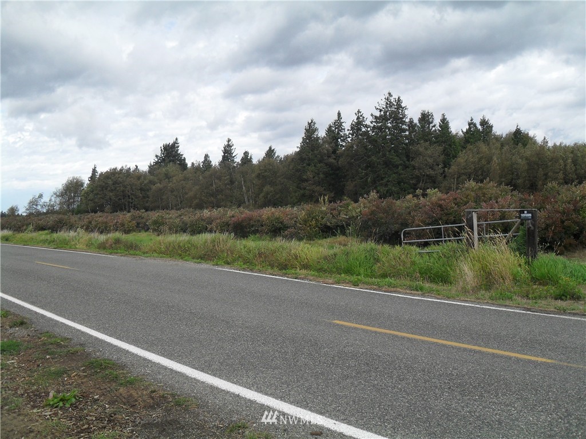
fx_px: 593
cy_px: 220
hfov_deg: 52.6
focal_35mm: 35
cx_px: 293
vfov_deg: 40.7
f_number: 8.9
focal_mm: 6.2
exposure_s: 1/90
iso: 100
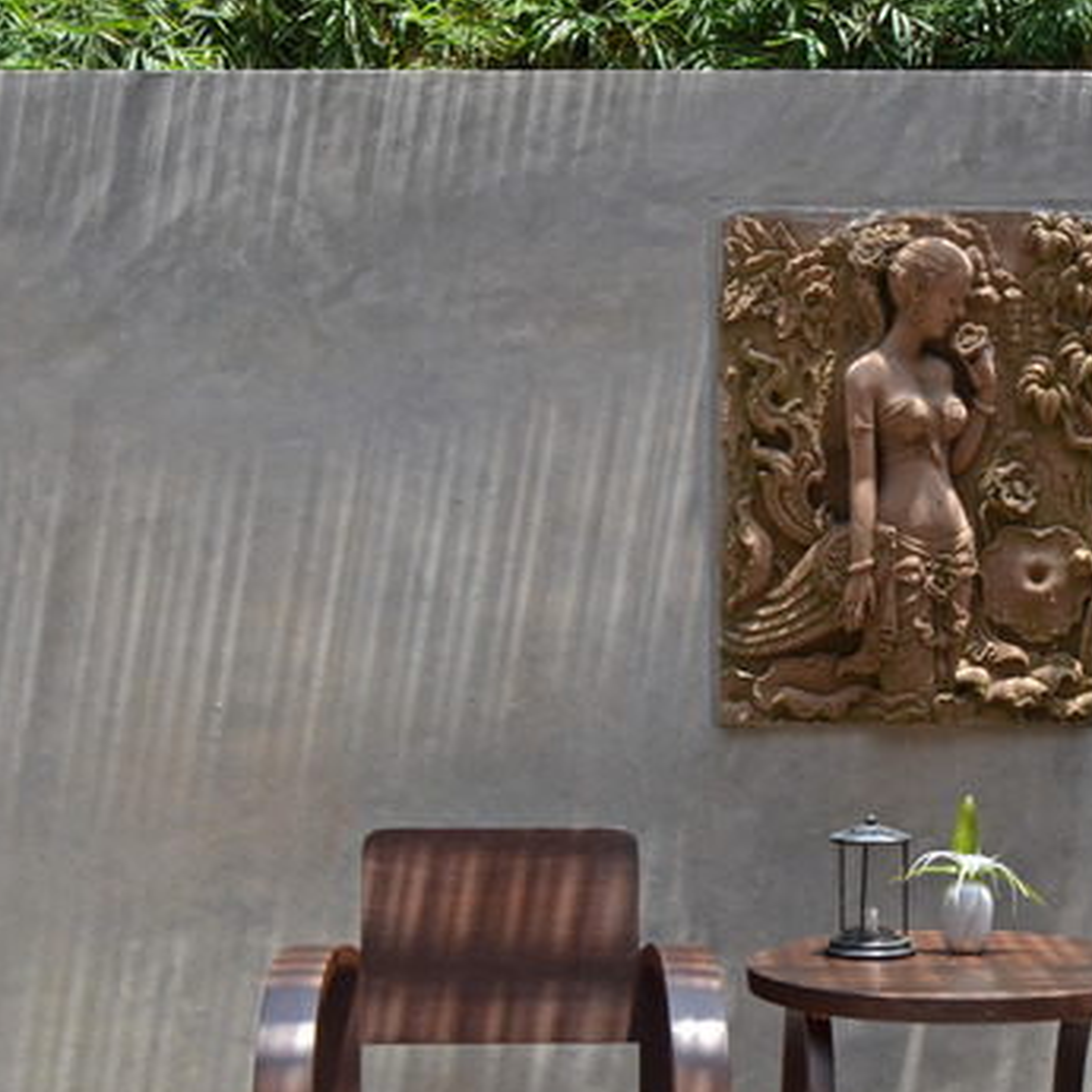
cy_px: 711
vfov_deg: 26.4
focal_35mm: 65
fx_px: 2320
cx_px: 576
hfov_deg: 26.5
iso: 160
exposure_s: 1/160
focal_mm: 22
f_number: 5.6
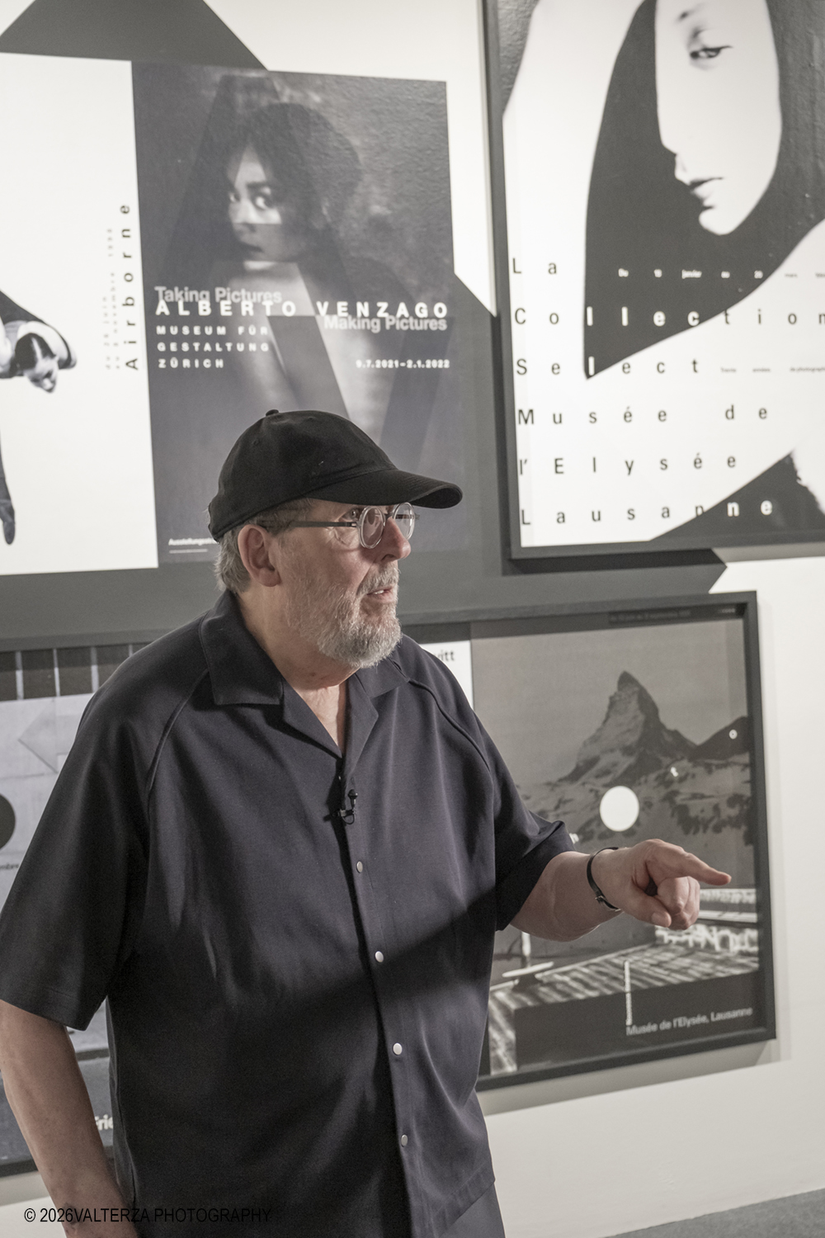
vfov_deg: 36.9
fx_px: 1856
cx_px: 412
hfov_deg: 25.1
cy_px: 619
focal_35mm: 54
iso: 2500
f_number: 4
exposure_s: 1/125
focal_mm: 35.8
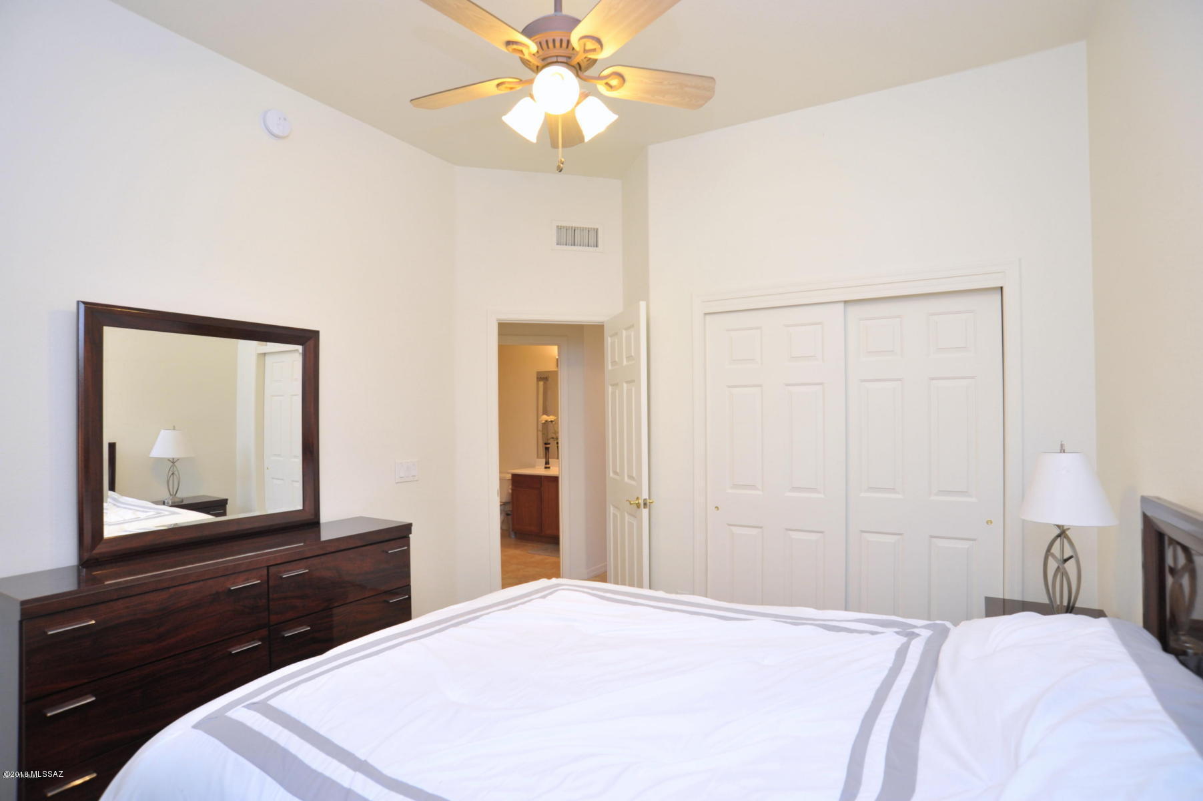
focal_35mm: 18
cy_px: 400
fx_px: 601
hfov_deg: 90.0
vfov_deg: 67.3
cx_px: 602
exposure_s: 1/30
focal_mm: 18
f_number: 7.1
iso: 800
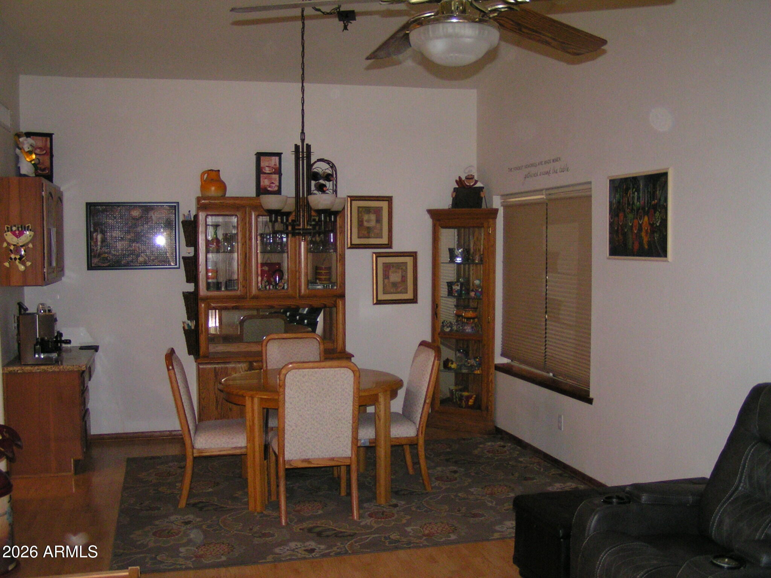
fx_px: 846
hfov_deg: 49.0
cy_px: 289
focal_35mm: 38
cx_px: 386
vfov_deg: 37.7
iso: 200
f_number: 2.8
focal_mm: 5.8
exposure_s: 1/40
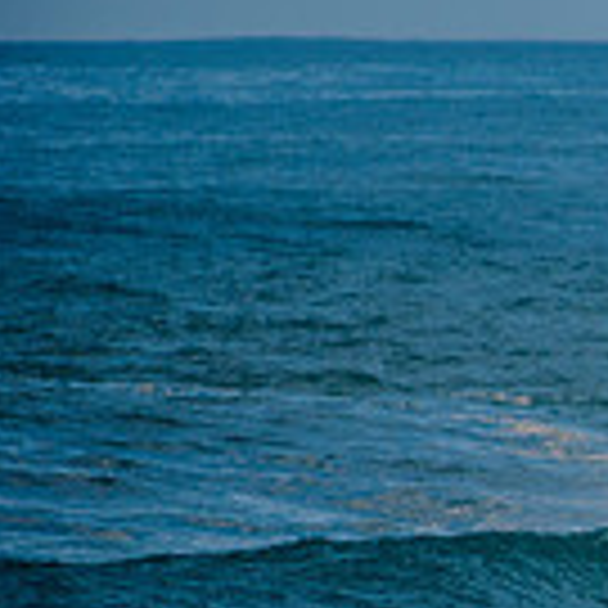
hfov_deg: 1.0
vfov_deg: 1.0
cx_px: 1288
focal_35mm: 1820
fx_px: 36166
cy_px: 570
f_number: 5.6
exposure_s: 1/1600
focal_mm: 500
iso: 160
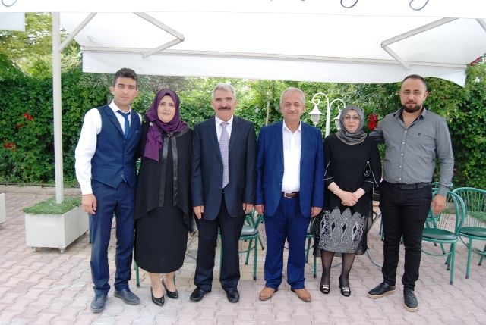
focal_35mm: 30
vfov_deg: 43.8
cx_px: 243
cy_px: 162
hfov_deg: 61.8
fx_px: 406
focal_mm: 20
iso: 400
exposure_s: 1/100
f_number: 5
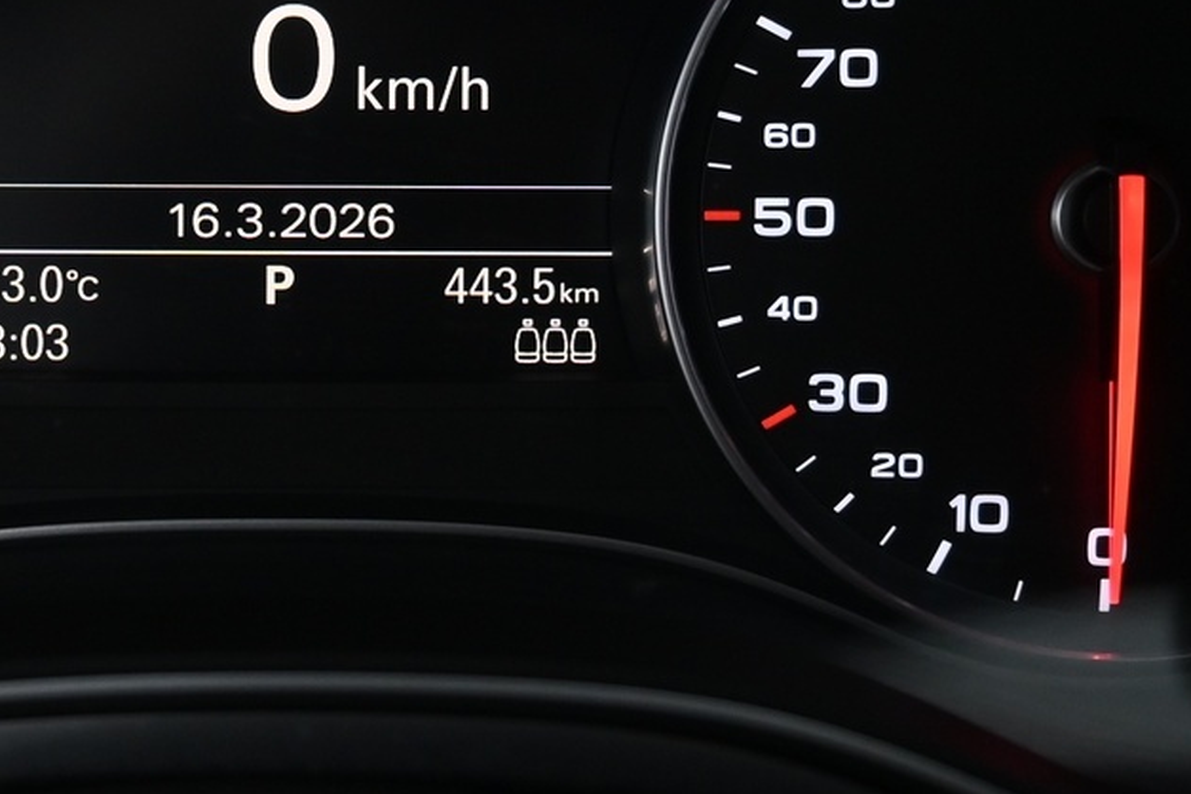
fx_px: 2051
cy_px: 243
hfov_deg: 31.8
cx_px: 291
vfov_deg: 21.8
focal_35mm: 62
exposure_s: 1/25
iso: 800
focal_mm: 16
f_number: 3.5
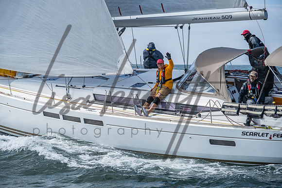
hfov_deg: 17.1
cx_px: 141
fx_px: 940
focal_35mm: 120
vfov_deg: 11.4
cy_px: 94
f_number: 6.3
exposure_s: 1/1250
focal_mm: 120
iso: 200
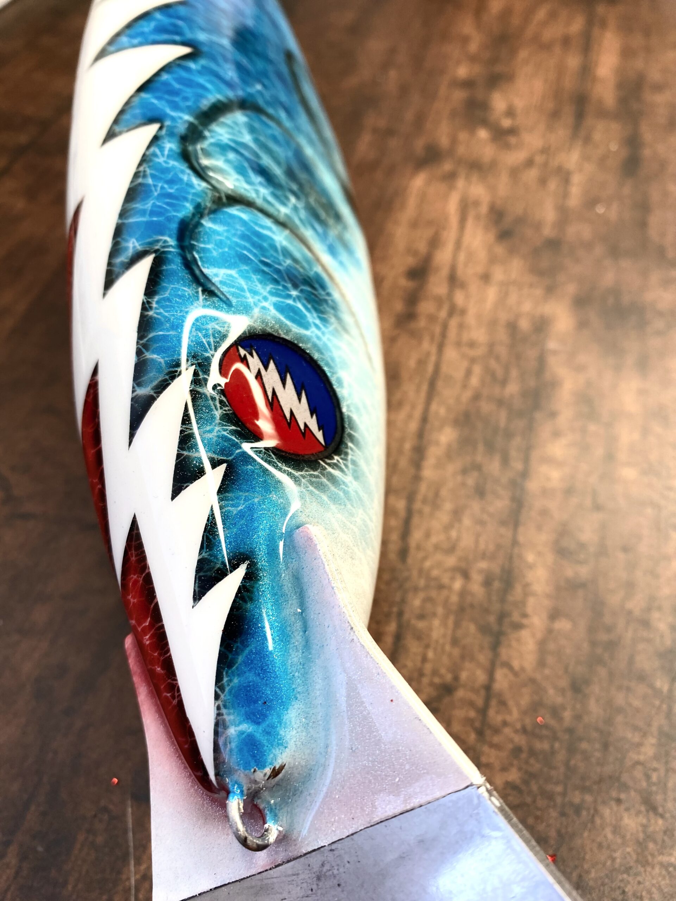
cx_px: 338
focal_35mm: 25
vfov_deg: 69.4
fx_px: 651
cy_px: 450
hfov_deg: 54.9
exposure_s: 1/100
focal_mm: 4.25
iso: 50
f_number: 1.8
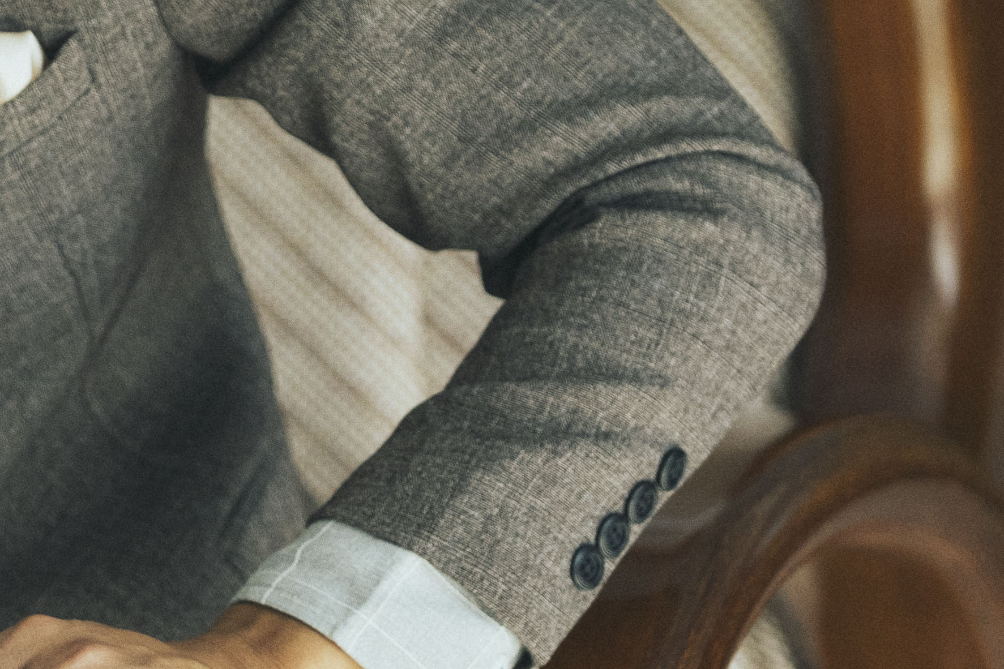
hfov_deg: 4.9
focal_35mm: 423
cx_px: -160
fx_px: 11796
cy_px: -89
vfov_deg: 3.2
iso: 800
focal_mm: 125
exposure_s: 1/125
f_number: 2.8
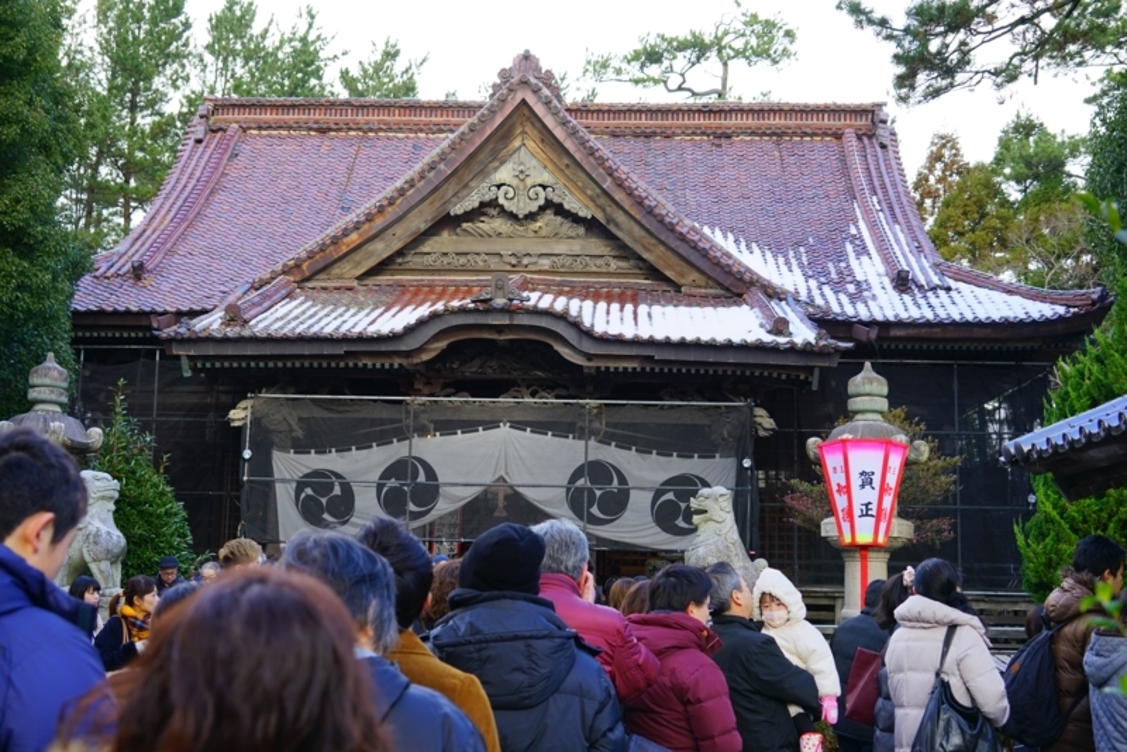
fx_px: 1347
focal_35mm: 43
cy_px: 376
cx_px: 564
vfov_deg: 31.2
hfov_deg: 45.4
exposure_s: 1/60
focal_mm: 43
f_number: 5.6
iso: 100
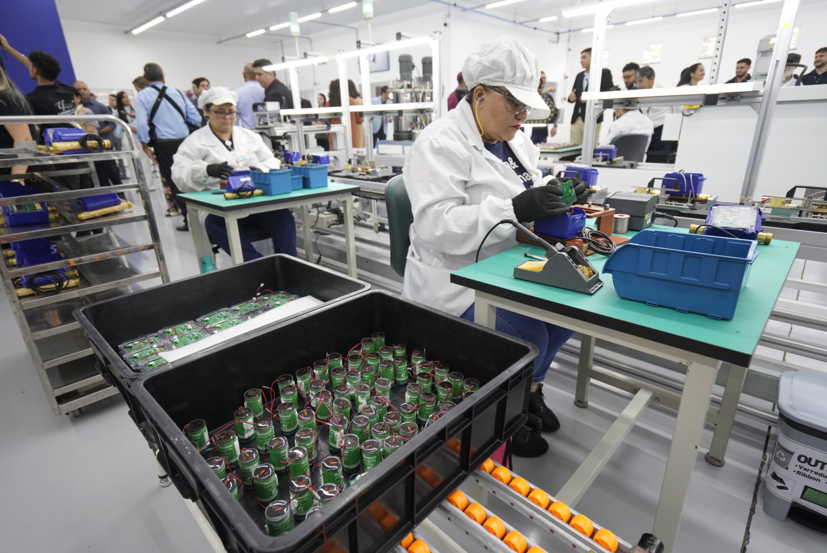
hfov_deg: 90.0
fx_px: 414
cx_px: 414
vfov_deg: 67.5
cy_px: 276
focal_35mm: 18
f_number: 4
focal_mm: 18
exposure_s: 1/200
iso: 2000
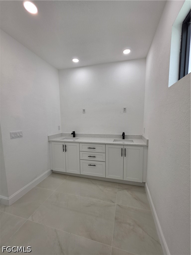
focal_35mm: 13
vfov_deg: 106.2
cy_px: 128
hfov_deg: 89.9
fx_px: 96
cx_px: 96
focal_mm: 2.2
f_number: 1.9
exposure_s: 1/120
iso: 40
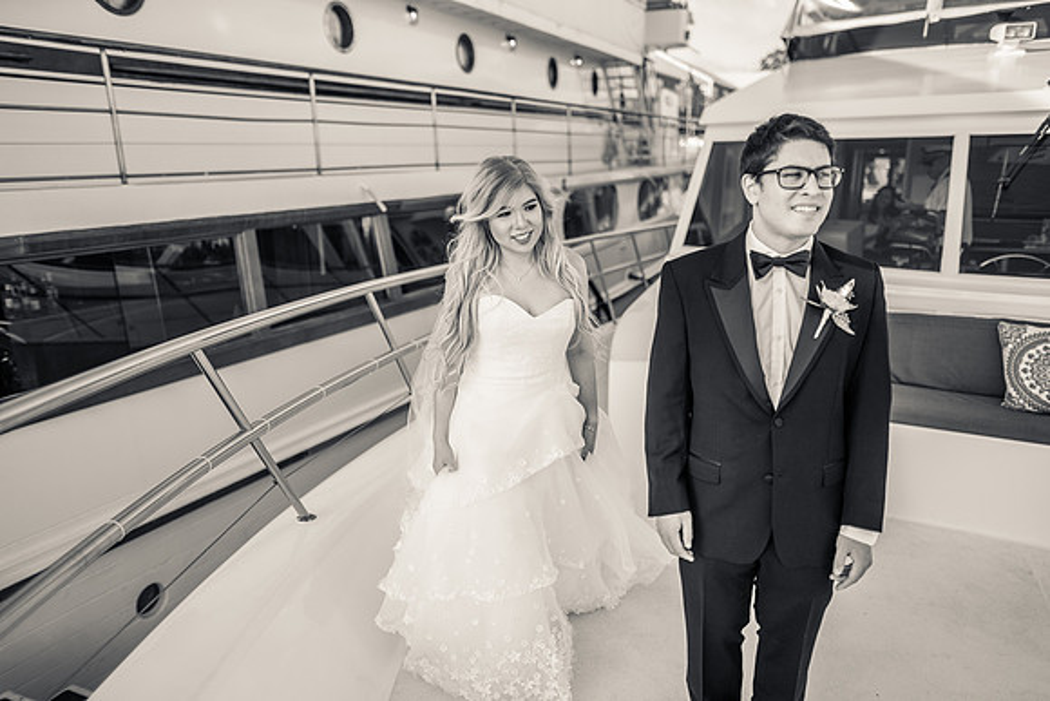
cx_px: 525
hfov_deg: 73.7
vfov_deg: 53.2
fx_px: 700
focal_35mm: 24
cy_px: 350
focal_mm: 24
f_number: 1.4
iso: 160
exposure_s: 1/4000
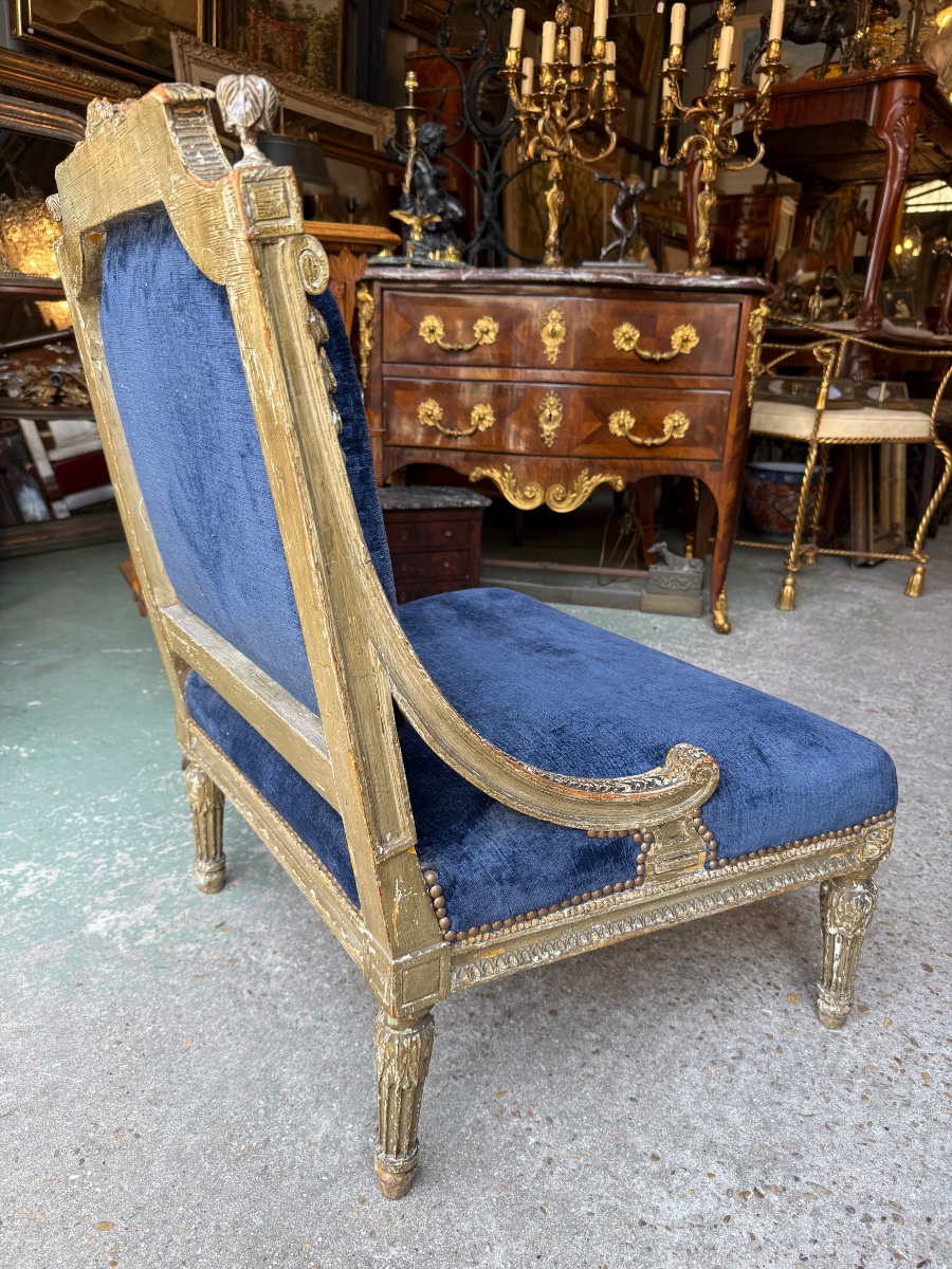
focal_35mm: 24
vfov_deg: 71.6
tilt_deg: -16.1
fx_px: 880
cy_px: 634
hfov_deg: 56.8
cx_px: 476
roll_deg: -3.0
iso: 64
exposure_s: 1/203
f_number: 1.78
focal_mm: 6.76
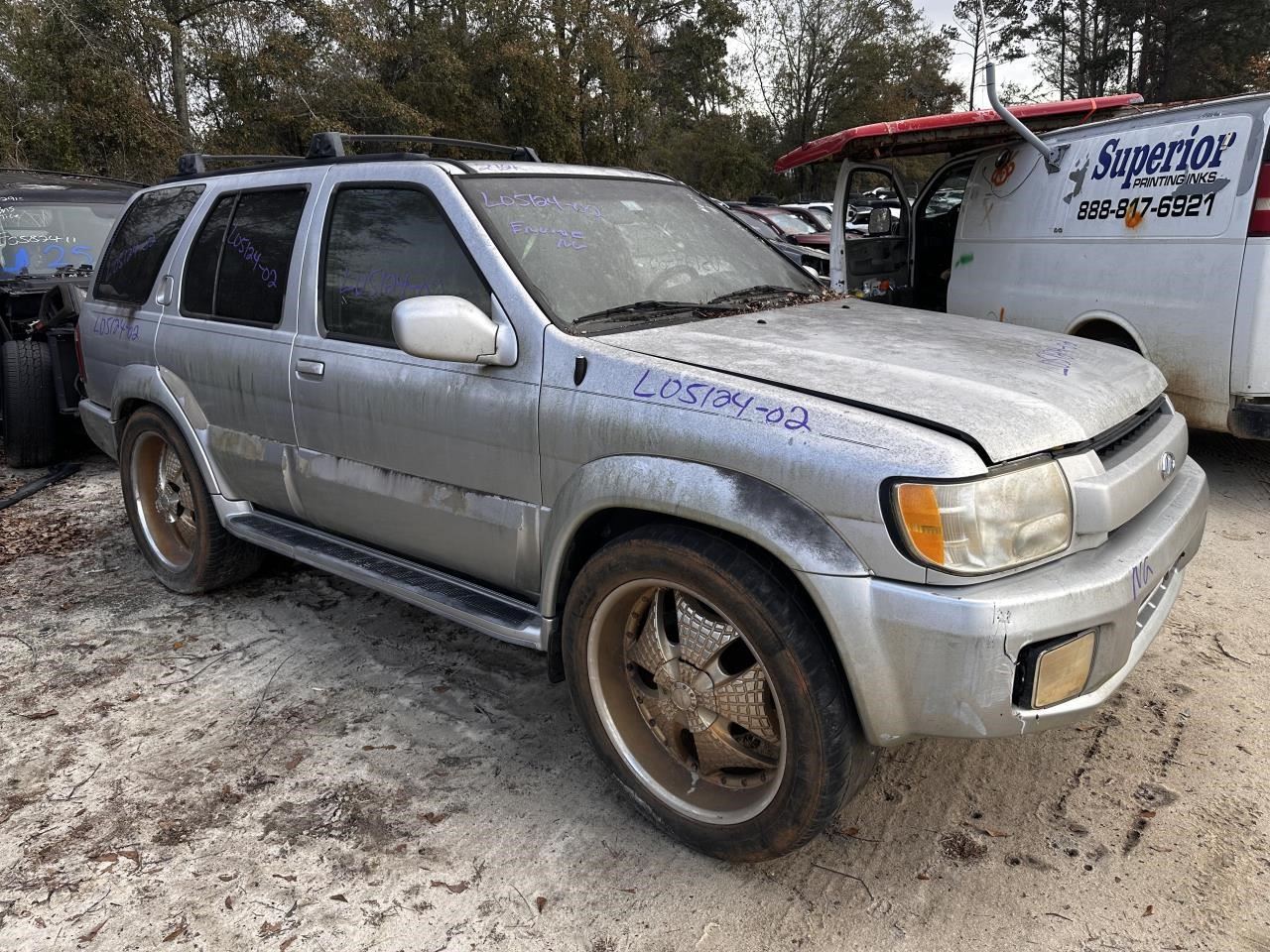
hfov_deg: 71.6
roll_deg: +5.3
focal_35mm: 24
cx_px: 635
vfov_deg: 56.8
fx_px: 881
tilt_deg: -14.9
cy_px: 476
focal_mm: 6.86
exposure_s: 1/935
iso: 80
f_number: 1.78
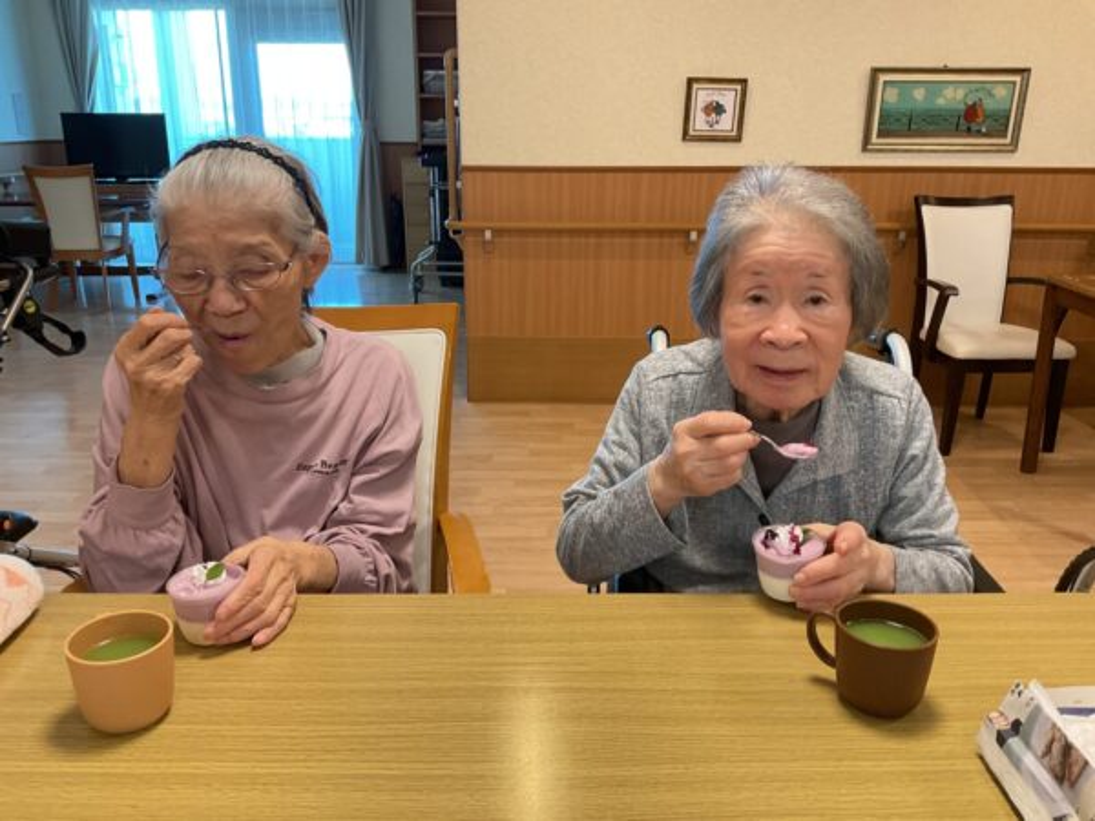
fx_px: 917
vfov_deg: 48.2
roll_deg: -0.1
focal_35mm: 29
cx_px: 548
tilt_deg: -17.5
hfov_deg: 61.7
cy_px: 410
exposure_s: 1/50
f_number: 1.8
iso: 80
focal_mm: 3
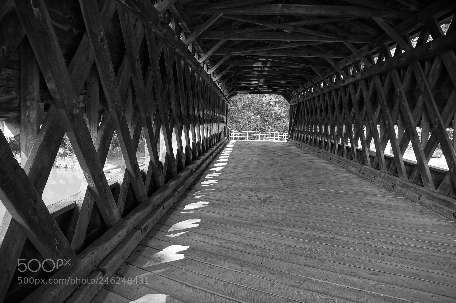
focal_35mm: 27
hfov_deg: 67.4
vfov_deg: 47.8
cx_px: 228
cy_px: 152
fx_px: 342
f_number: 4
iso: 125
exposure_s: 1/60
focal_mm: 18
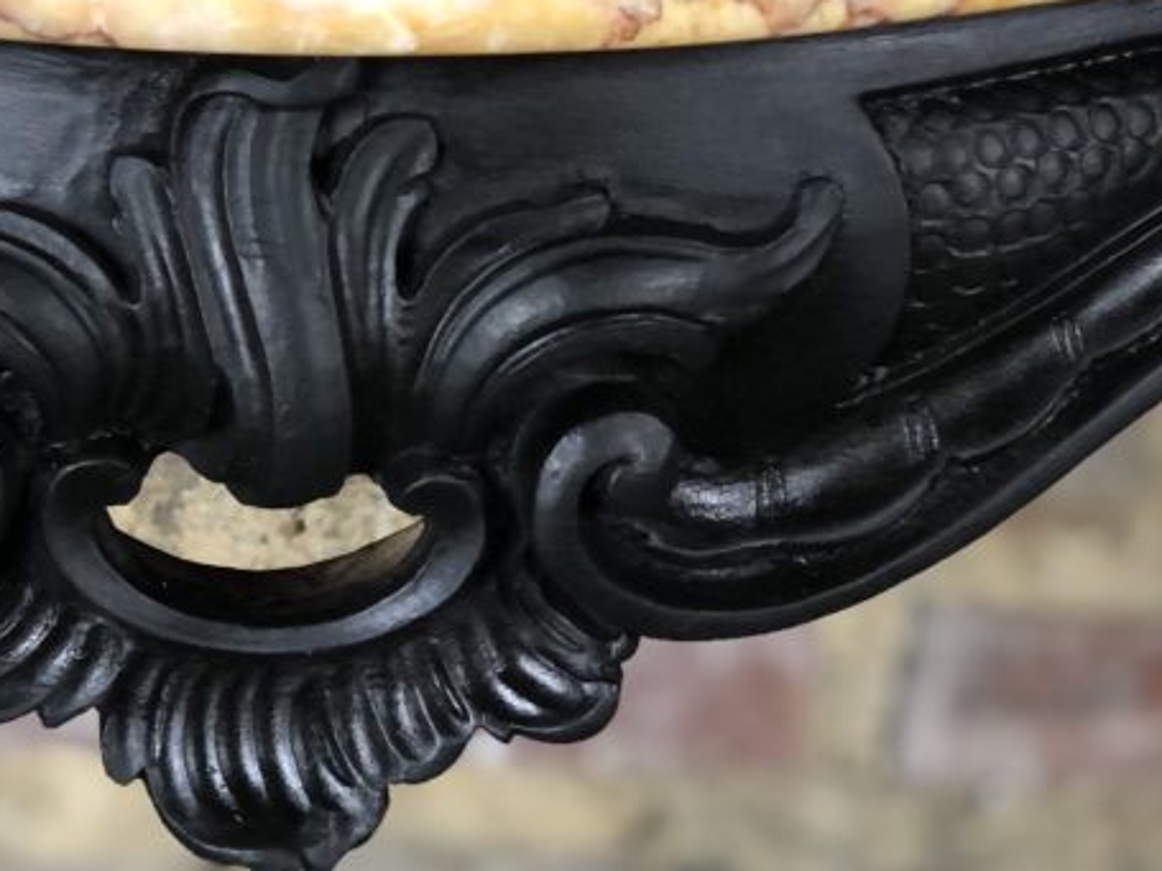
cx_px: 352
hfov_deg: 16.8
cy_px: 398
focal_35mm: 117
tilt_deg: -36.9
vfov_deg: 12.7
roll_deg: -0.3
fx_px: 3926
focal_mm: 6
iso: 125
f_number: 2.4
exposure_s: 1/33
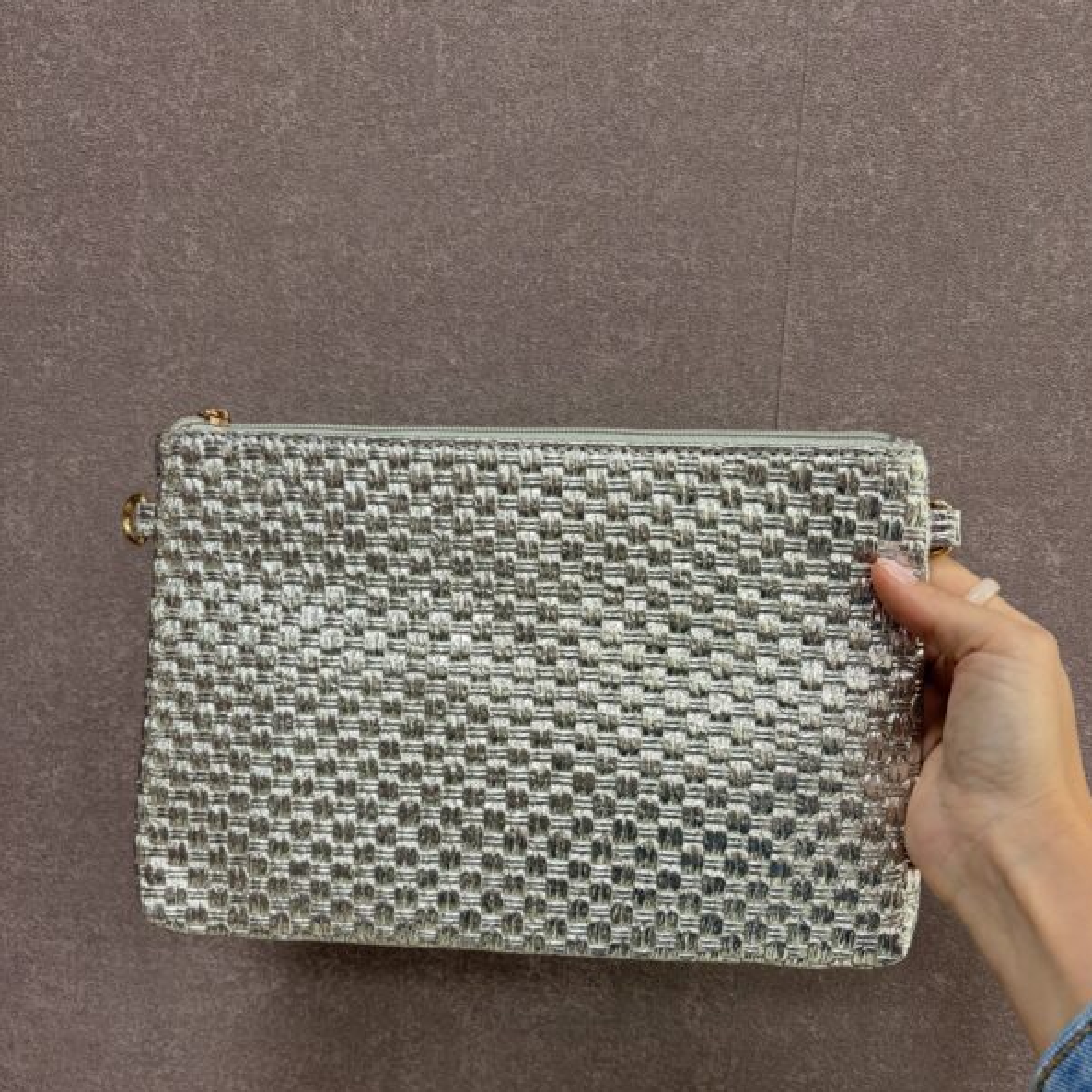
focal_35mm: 31
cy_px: 630
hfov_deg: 52.5
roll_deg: -2.8
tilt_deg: -9.9
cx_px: 549
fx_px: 1106
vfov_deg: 52.3
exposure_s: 1/100
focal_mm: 5.96
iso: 80
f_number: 1.6
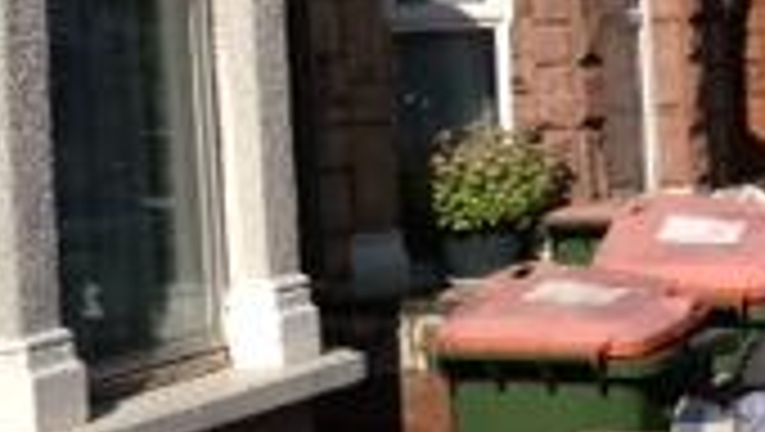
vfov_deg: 9.0
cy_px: 126
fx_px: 2741
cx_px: 572
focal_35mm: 135
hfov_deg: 15.8
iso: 50
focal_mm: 4.13
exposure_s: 1/2262
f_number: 2.4
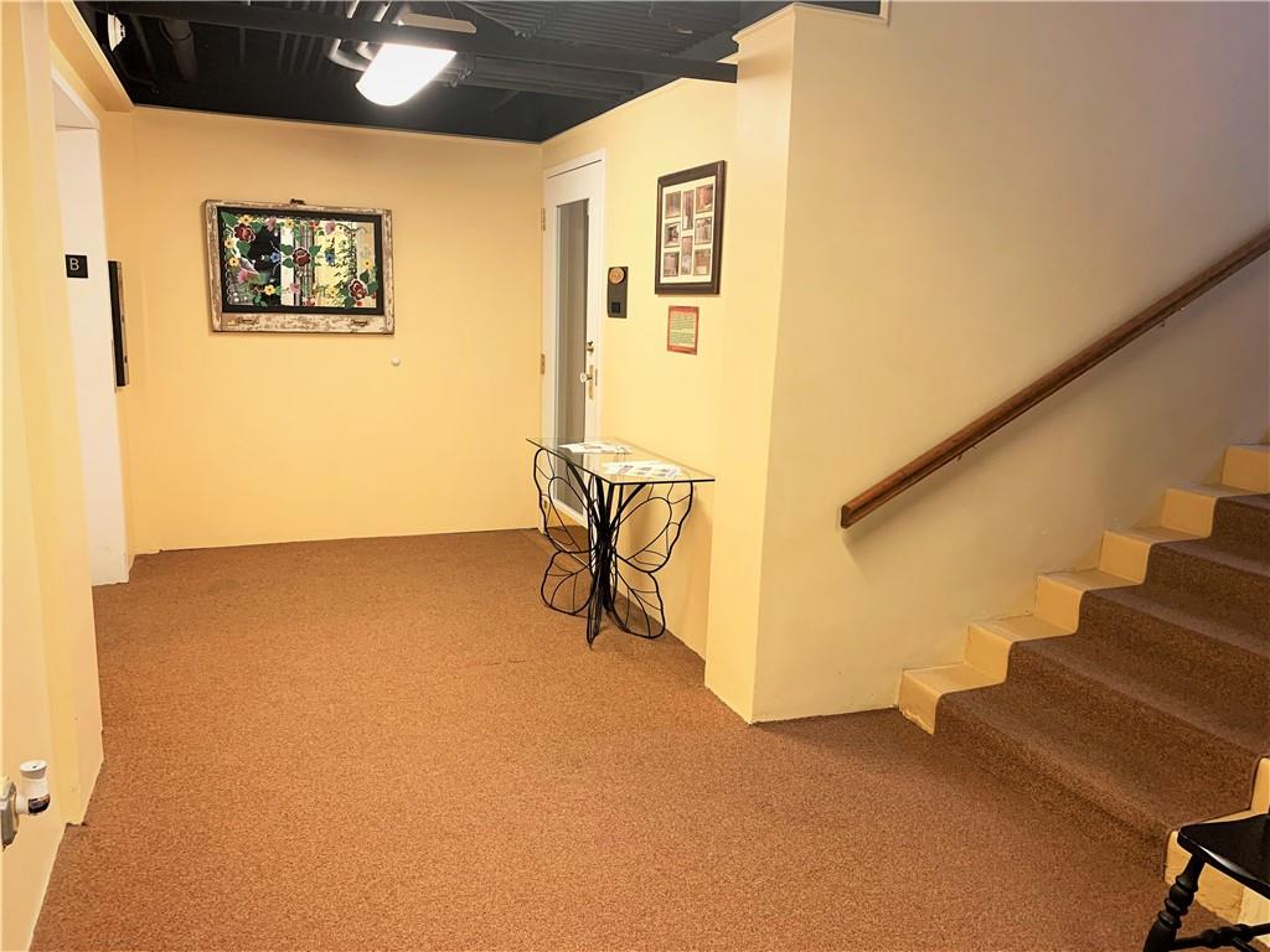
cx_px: 635
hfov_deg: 67.3
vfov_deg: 53.1
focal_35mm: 26
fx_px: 954
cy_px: 476
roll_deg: -2.1
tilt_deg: -12.5
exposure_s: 1/60
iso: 160
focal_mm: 4.25
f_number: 1.8
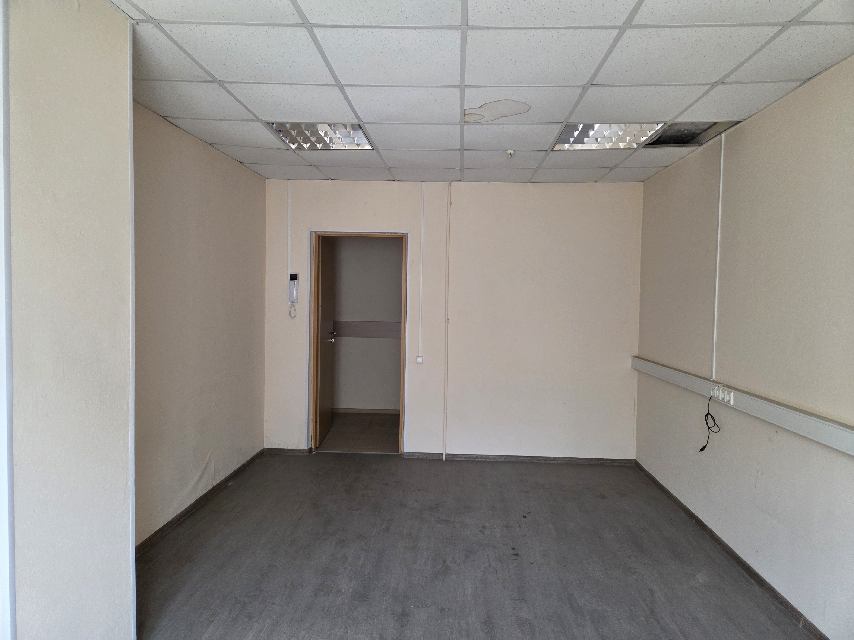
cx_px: 427
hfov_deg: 73.9
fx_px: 567
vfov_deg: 58.9
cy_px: 320
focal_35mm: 23
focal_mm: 5.4
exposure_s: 1/100
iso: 160
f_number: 1.8
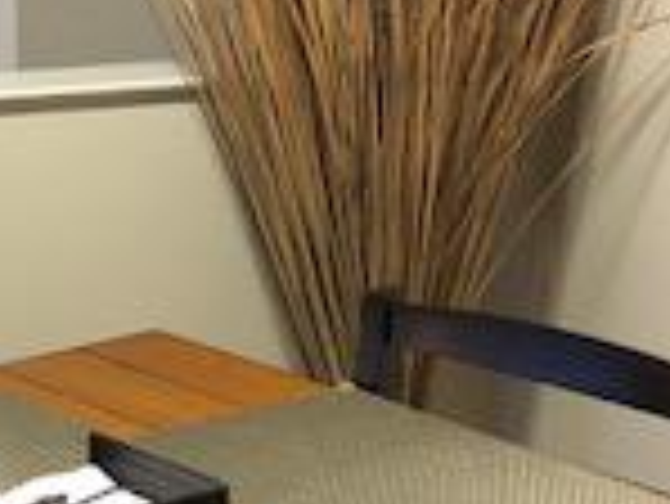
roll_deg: +1.4
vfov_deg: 12.4
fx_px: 2324
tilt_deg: -14.1
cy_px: 261
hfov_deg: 16.1
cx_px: -9
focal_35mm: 120
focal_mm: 4
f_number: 1.8
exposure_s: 1/15
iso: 64
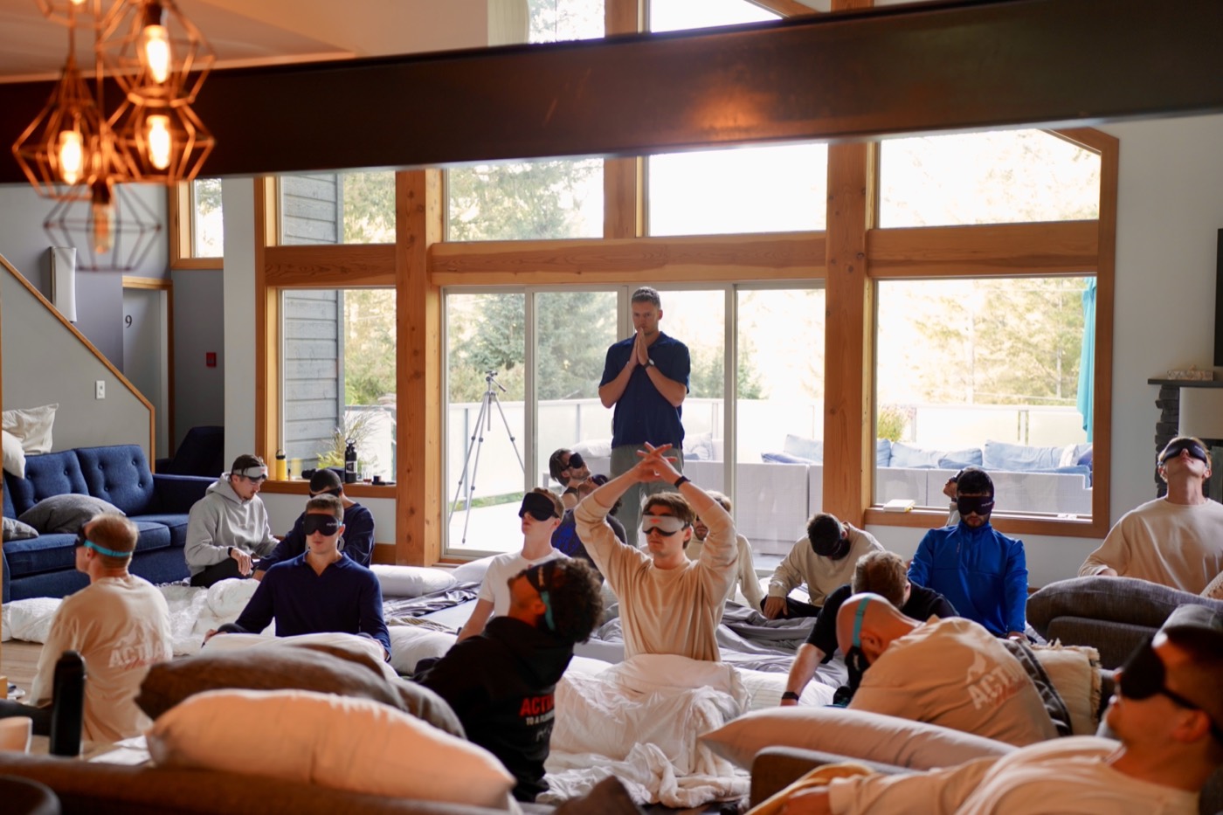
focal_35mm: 44
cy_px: 408
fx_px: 1494
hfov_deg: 44.5
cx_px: 612
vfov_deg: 30.5
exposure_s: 1/100
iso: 500
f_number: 2.8
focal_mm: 44
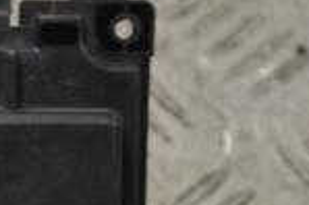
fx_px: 2598
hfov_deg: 6.6
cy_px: 298
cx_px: -265
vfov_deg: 4.5
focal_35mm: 303
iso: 400
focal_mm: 50
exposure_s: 1/80
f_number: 5.6
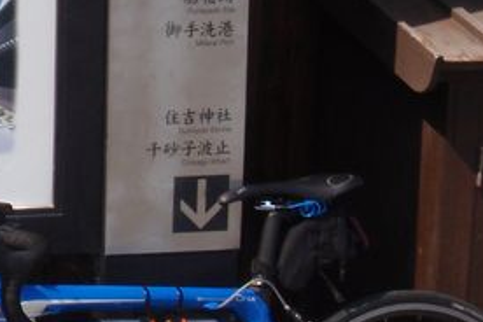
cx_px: -306
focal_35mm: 108
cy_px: 49
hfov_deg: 16.6
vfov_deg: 12.6
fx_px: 1449
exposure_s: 1/500
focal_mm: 5
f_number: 4
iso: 64
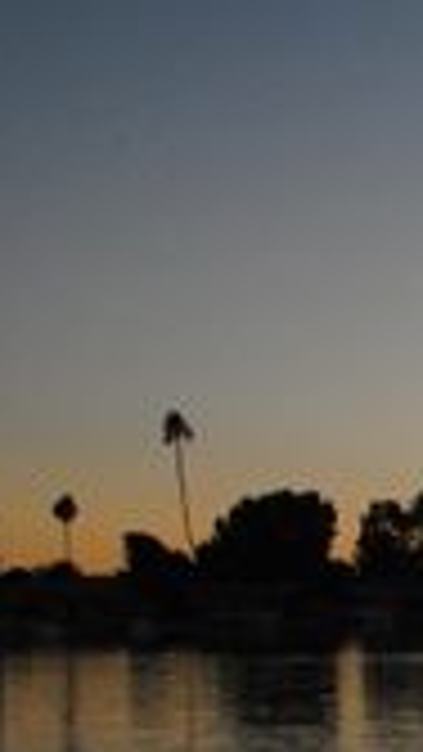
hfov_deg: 11.5
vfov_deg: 24.4
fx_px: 1694
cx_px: 1048
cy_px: 648
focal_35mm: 85
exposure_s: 1/500
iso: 800
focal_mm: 18
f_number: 11
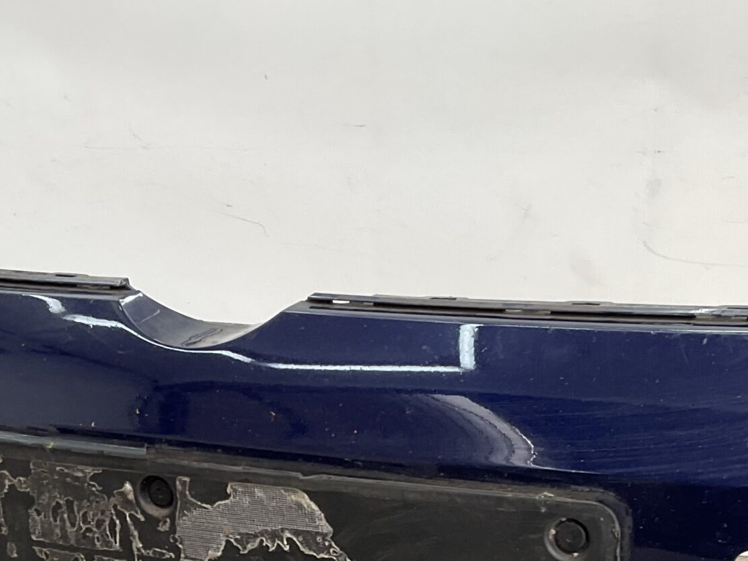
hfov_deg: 28.9
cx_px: 469
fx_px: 1448
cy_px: 627
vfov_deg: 20.8
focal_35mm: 67
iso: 20
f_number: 1.8
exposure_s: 1/120
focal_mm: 3
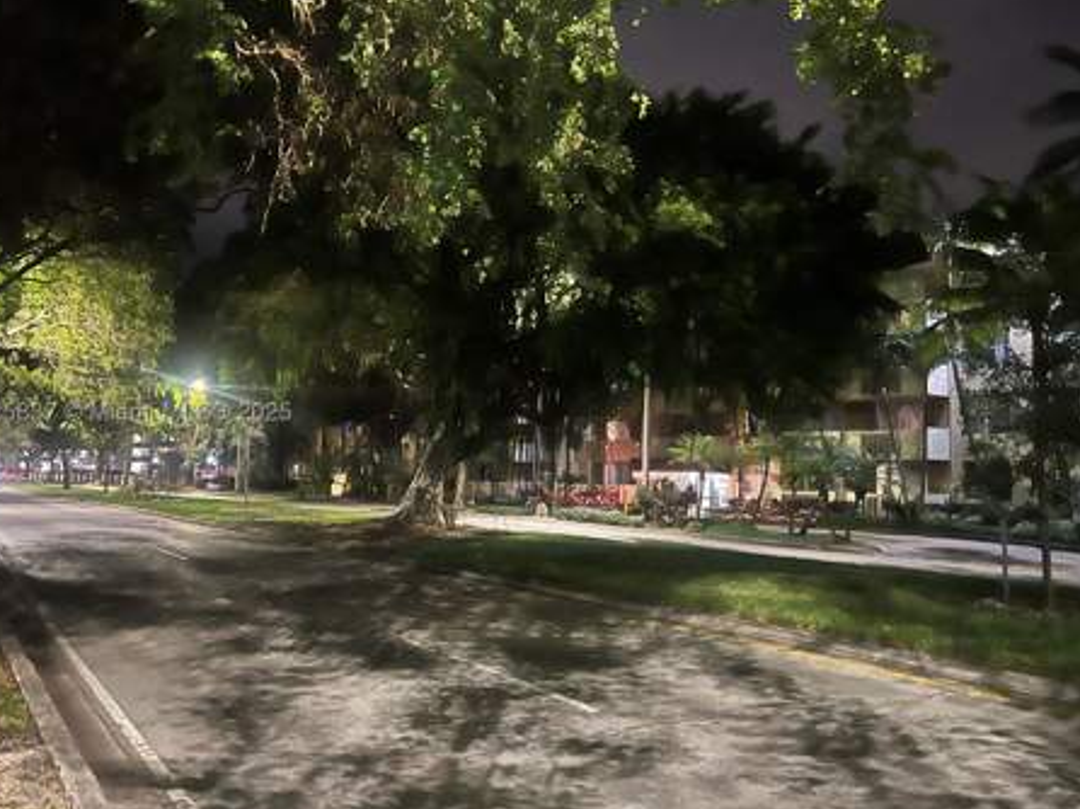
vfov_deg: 49.7
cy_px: 417
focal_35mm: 28
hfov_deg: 63.4
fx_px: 873
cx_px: 506
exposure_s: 1/17
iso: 1000
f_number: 1.5
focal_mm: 5.7
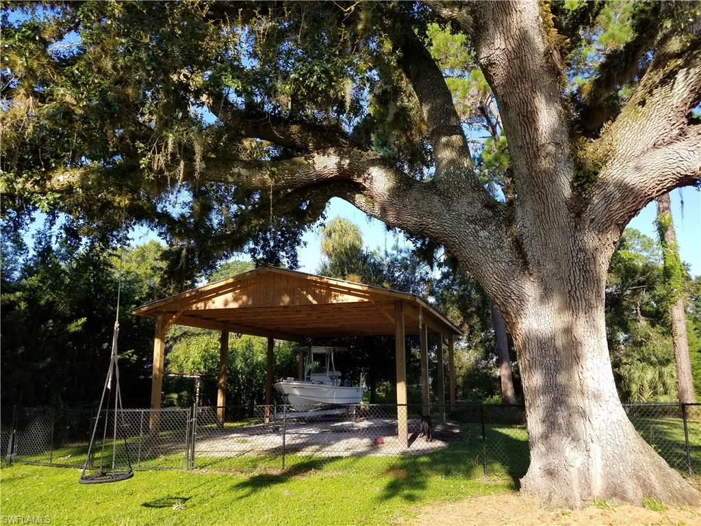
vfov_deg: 53.1
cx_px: 350
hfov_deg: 67.3
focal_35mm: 26
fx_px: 527
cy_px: 263
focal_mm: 4.2
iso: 50
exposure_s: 1/772
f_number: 1.7
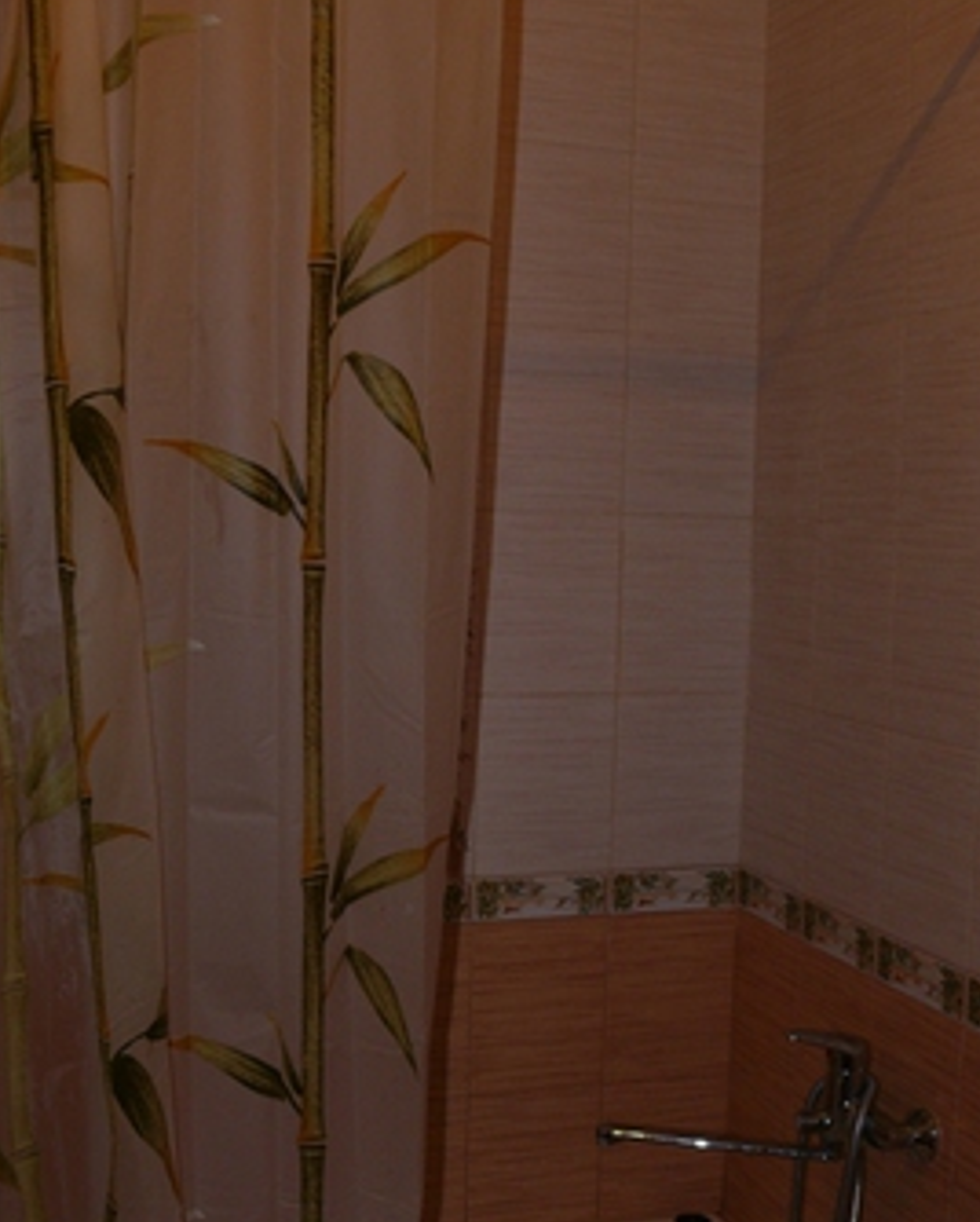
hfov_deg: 32.8
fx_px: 1665
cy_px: 640
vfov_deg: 40.3
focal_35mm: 46
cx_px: 519
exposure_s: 1/30
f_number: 2.8
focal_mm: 7.4
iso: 100
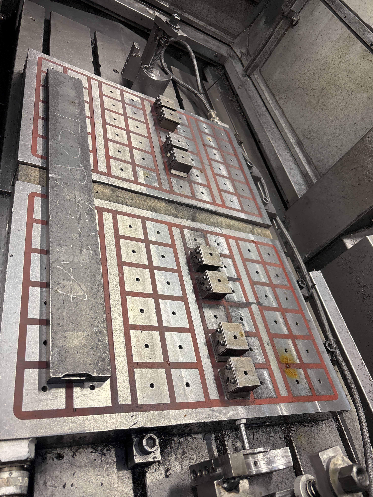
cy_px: 248
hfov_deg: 53.1
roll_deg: -39.6
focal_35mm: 26
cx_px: 186
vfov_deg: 67.3
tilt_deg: -39.2
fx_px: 374
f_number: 1.6
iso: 100
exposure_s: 1/50
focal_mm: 5.96
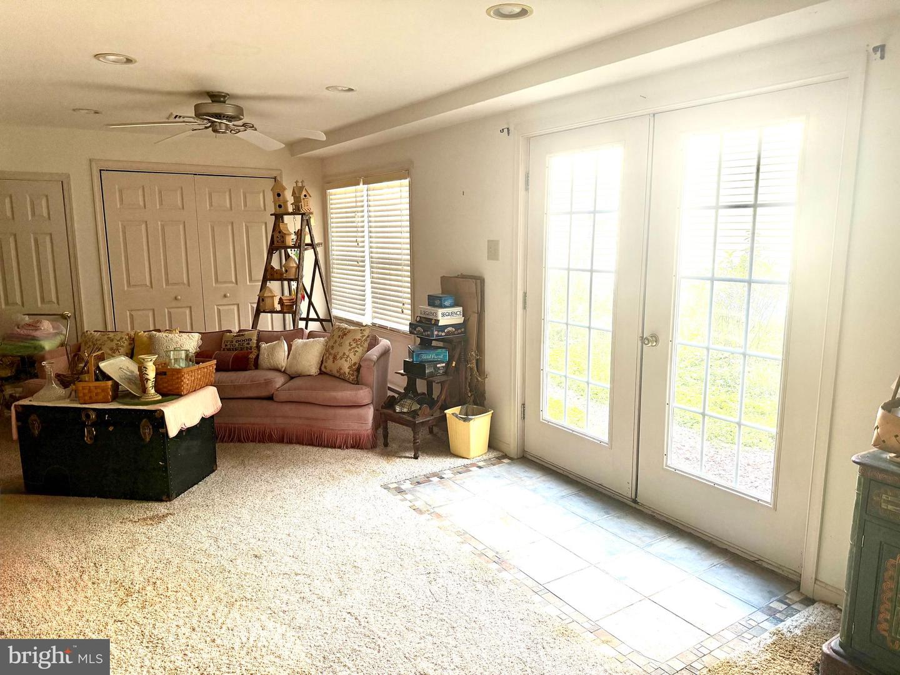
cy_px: 338
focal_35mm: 24
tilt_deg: -8.2
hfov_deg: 71.6
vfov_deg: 56.8
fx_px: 624
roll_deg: +0.5
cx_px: 450
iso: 200
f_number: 1.78
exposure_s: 1/182
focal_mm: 6.76
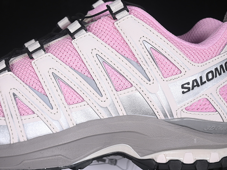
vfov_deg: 18.0
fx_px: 538
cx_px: 110
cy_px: 85
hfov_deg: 23.8
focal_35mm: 82
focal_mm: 50
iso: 160
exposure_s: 1/80
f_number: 7.1
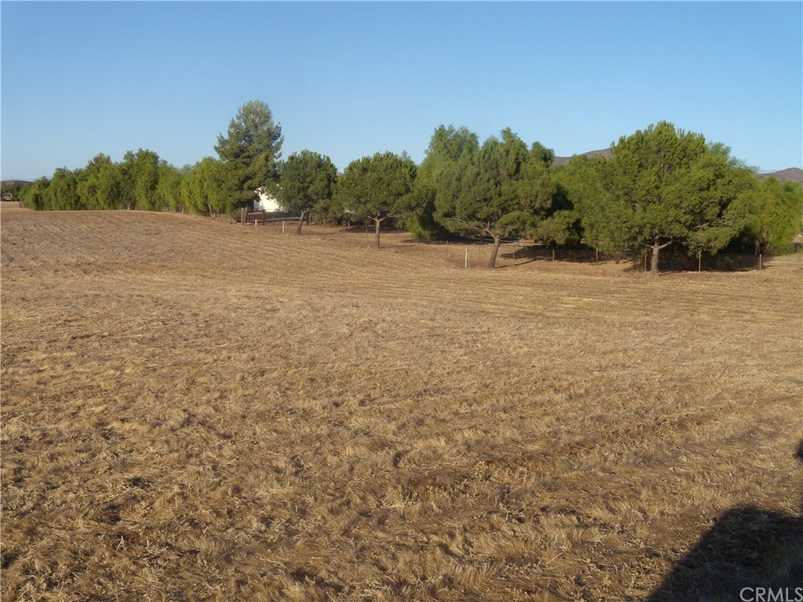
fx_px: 835
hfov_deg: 51.4
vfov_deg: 39.7
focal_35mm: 36
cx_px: 402
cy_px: 301
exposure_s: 1/160
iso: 80
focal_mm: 6.4
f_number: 8.5
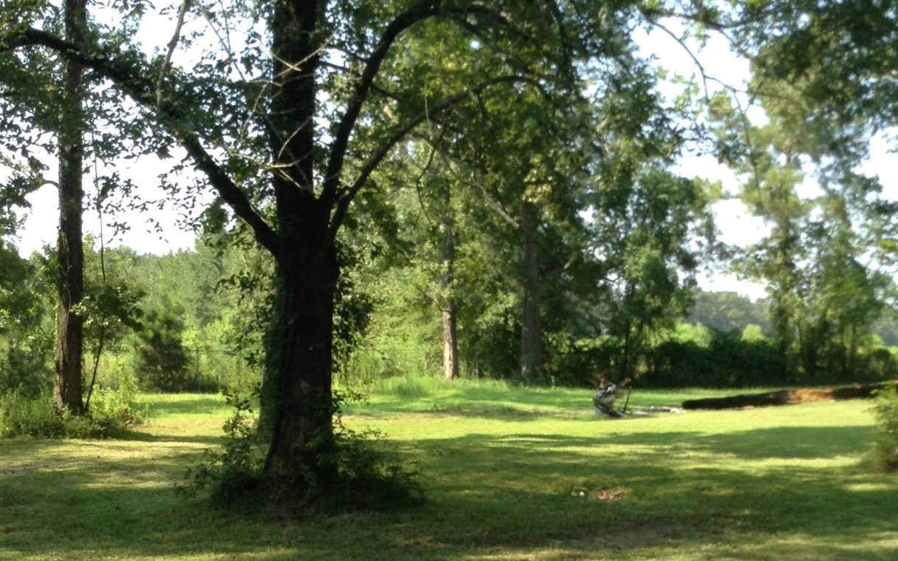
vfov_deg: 21.1
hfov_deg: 34.5
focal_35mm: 59
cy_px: 585
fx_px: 1444
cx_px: 489
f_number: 2.4
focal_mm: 3.3
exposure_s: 1/242
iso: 25
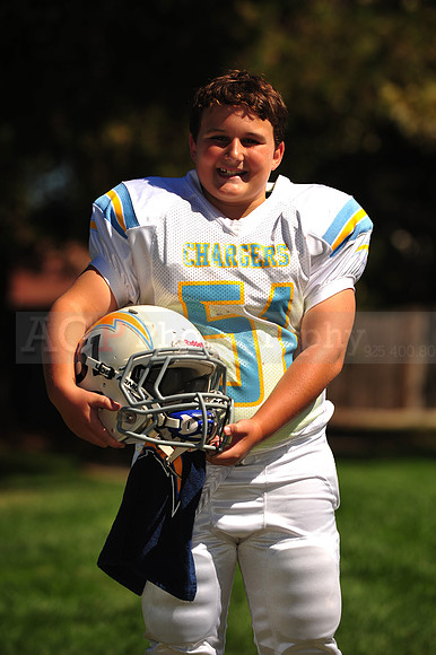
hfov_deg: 6.9
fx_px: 3637
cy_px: 328
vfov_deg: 10.3
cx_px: 218
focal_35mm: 200
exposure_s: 1/1250
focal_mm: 200
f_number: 5
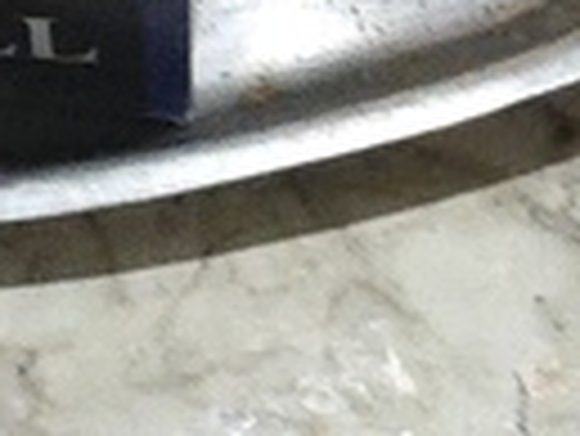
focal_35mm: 123
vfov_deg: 11.5
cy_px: -261
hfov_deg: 12.5
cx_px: -814
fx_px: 2063
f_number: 1.8
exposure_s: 1/25
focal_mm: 2.03
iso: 640
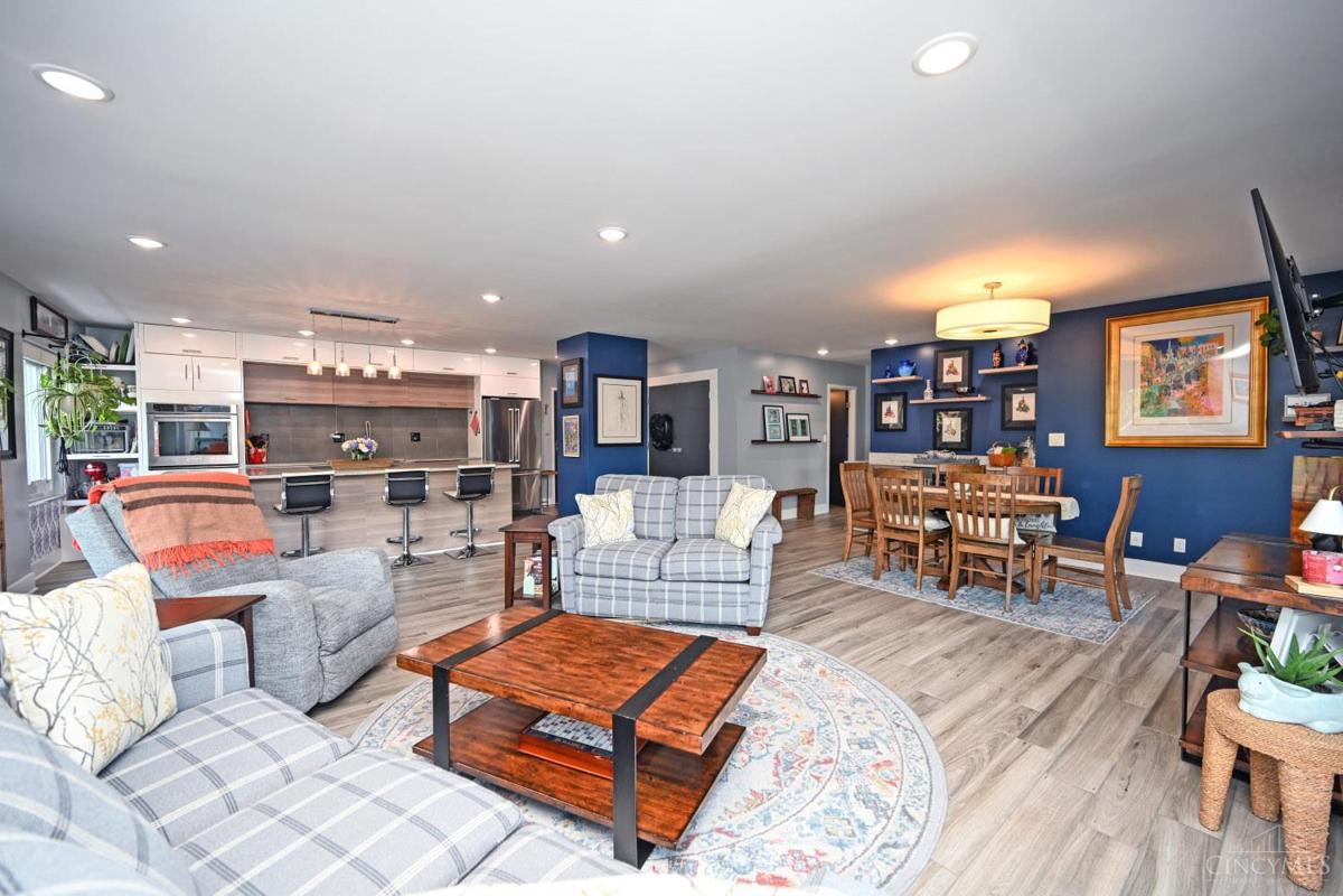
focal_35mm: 14
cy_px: 448
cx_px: 672
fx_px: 522
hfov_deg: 104.3
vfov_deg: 81.2
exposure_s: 1/60
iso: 320
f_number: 4
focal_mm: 14
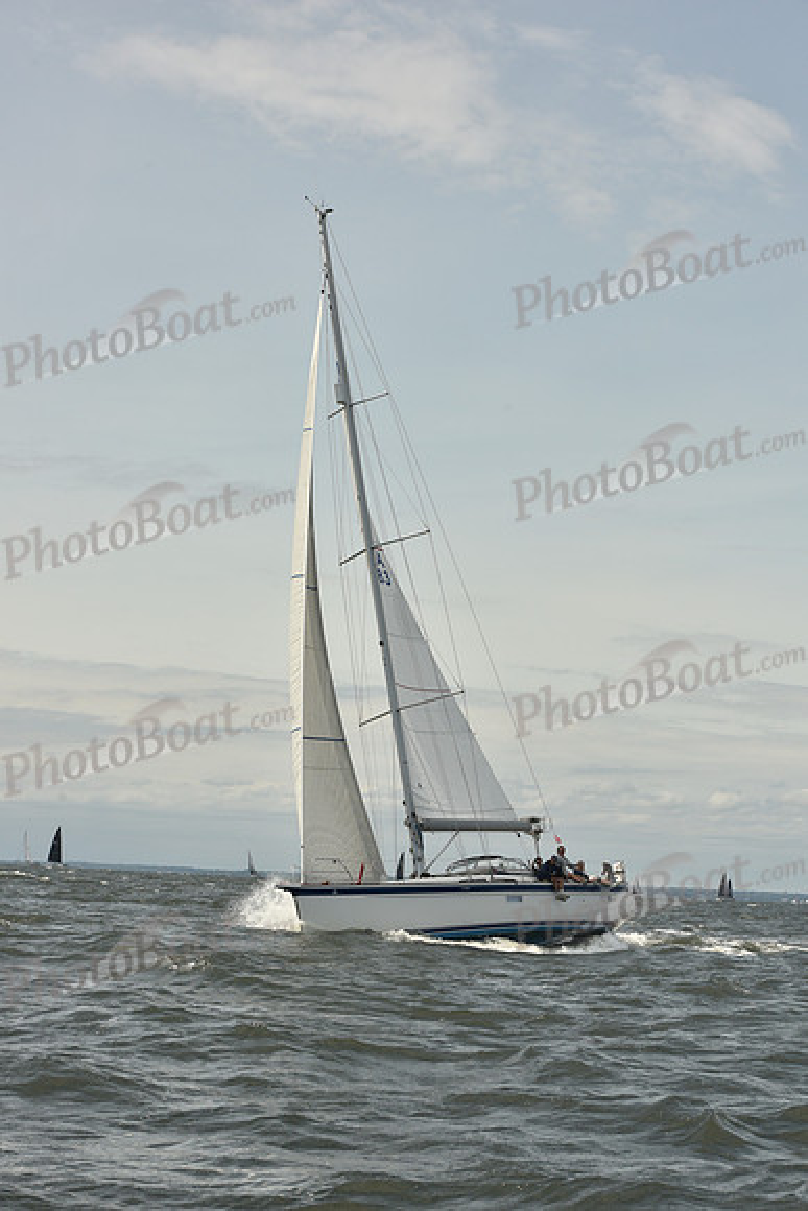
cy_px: 606
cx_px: 404
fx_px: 2355
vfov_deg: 28.8
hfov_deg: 19.5
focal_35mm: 70
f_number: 10
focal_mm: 70
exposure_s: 1/800
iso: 250
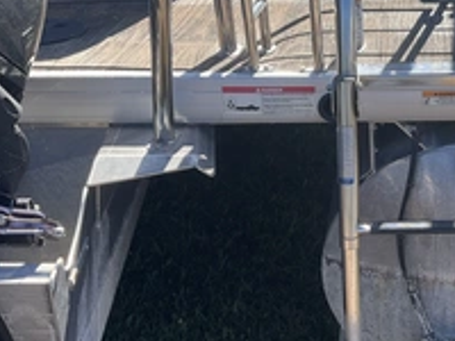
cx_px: 378
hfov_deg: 32.1
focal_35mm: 58
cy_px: 232
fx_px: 762
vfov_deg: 25.1
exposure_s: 1/580
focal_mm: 3
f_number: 1.8
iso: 25
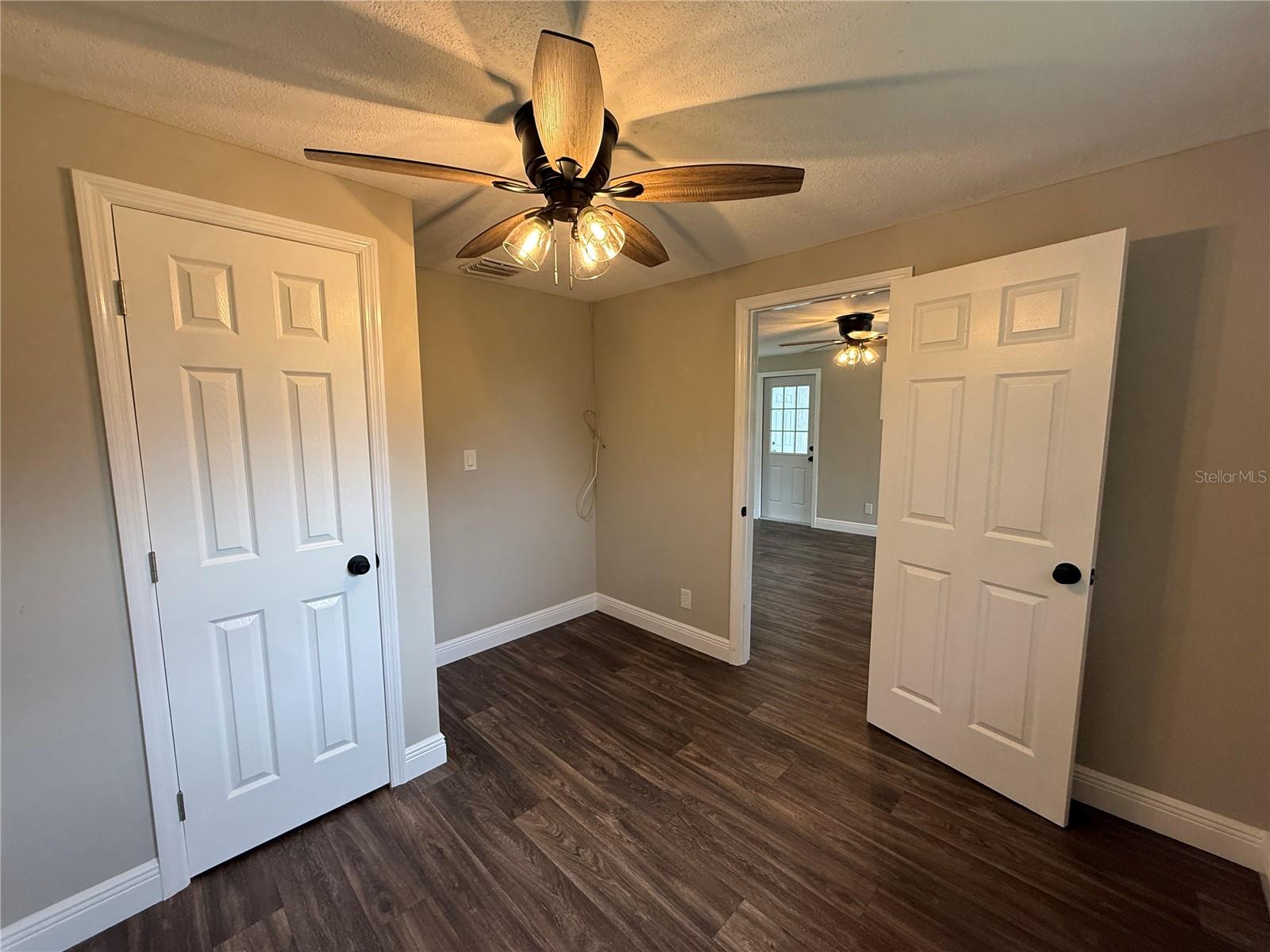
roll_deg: +0.7
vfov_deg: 85.7
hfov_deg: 102.1
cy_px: 476
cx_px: 635
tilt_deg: -6.8
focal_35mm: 14
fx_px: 514
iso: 200
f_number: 2.2
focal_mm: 2.22
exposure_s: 1/120
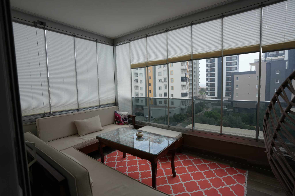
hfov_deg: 93.3
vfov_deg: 70.4
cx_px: 148
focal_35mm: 17
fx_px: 139
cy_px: 98
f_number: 5.6
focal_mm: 17
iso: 100
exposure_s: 1/100
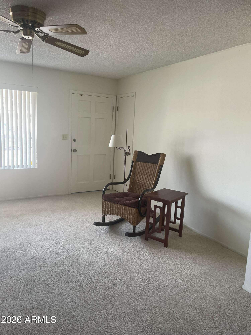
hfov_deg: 53.1
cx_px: 126
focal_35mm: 26
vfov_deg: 67.3
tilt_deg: -9.1
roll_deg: -2.0
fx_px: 251
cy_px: 168
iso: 100
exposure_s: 1/121
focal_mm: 4.2
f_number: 1.6
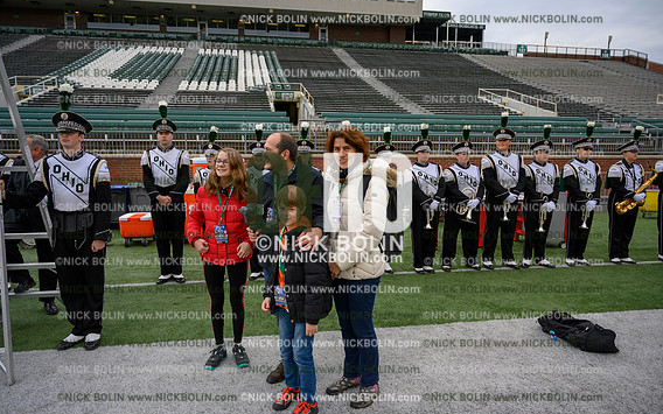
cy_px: 208
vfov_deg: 49.3
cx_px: 329
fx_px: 452
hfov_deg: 72.5
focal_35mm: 25
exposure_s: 1/500
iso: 125
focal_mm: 24
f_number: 4
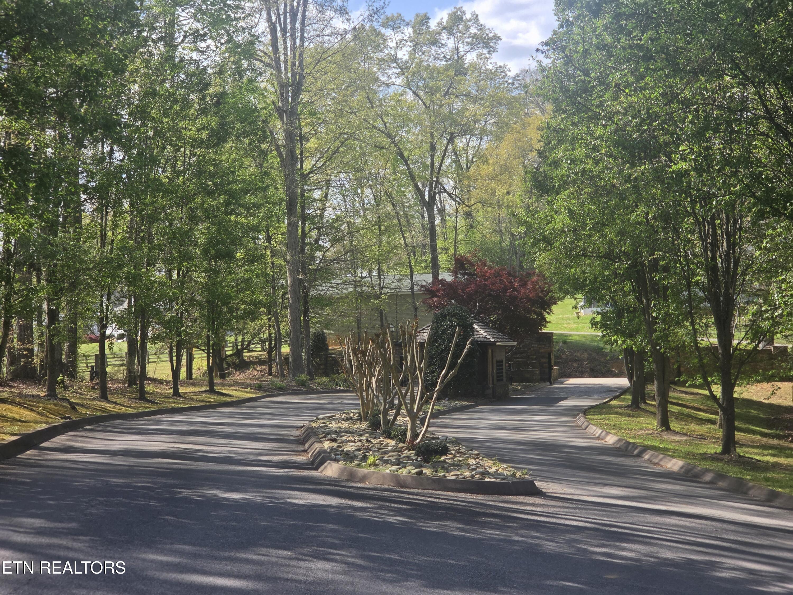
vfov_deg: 21.3
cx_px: 396
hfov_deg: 28.2
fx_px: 1581
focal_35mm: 69
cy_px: 298
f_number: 2.4
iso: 25
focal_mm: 7
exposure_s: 1/409
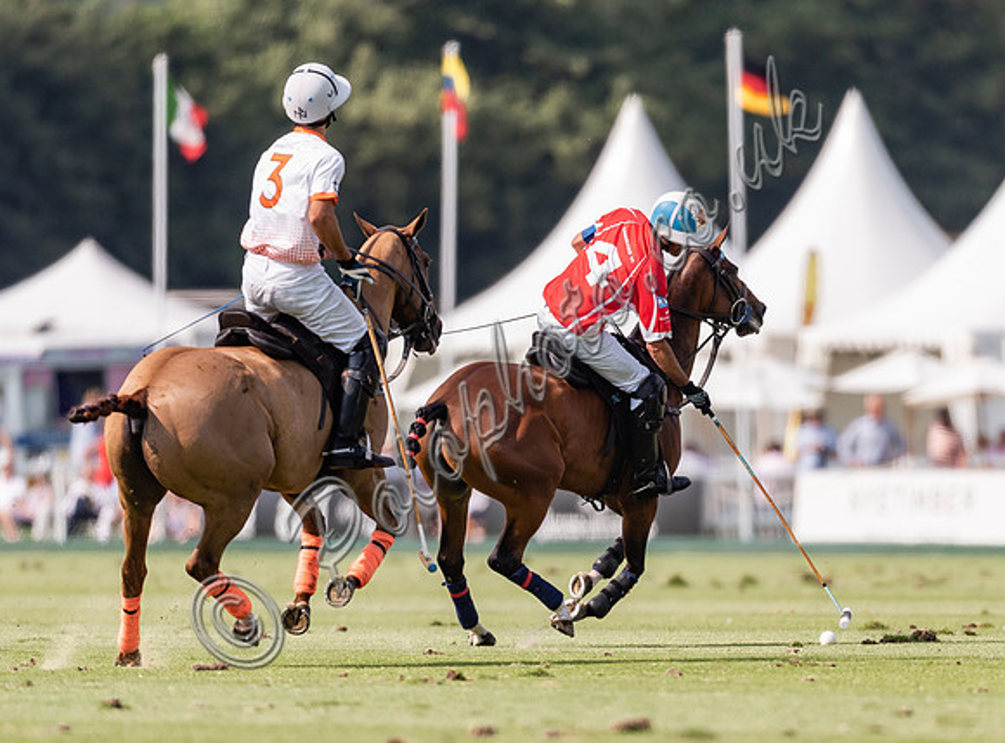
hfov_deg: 2.5
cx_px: 649
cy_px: 479
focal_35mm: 811
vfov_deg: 1.8
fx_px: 23440
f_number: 4
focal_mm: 500
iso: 320
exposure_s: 1/3200
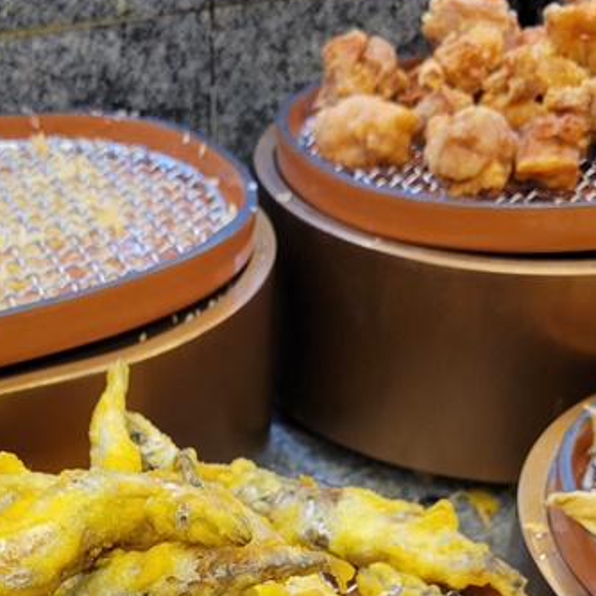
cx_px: 183
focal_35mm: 69
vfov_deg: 24.0
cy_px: 587
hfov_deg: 24.8
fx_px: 1344
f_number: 1.8
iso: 160
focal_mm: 5.4
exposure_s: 1/60
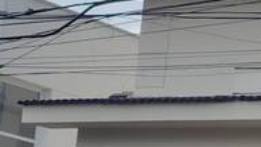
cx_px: 787
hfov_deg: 8.8
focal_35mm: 202
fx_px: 1398
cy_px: 276
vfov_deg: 5.9
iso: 151
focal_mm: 4.71
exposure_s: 1/2787
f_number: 1.7
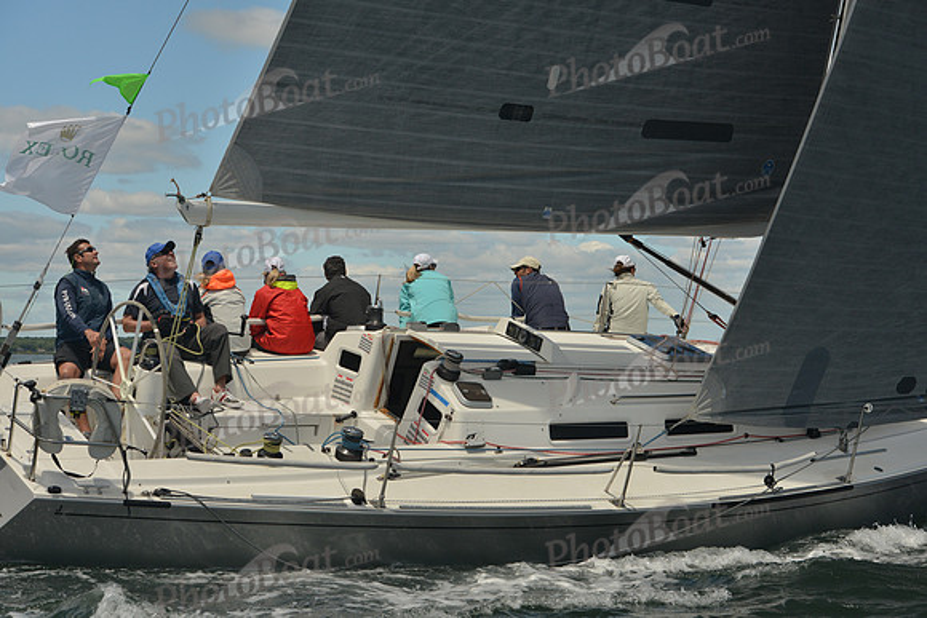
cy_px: 309
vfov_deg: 13.4
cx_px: 464
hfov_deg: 20.0
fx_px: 2627
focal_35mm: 102
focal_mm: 102
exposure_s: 1/800
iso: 400
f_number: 8
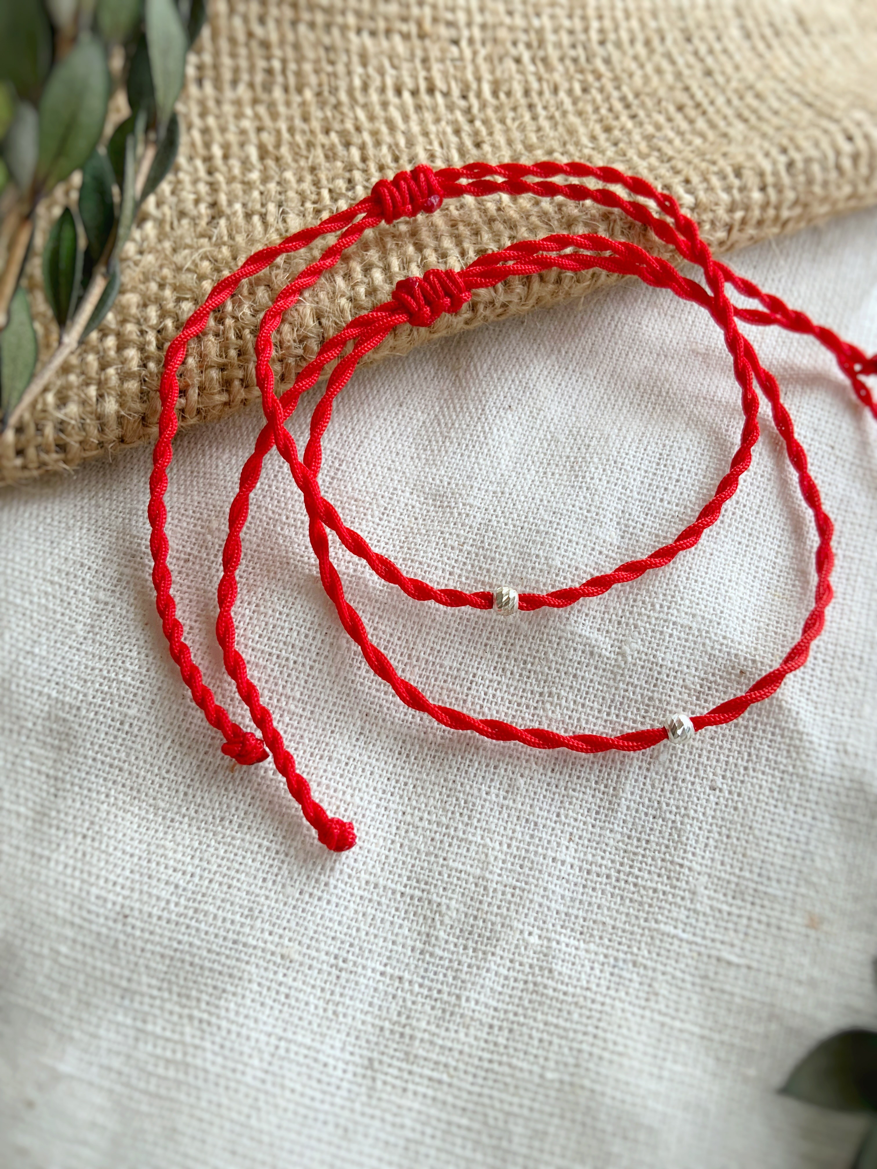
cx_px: 438
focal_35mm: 29
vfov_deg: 61.7
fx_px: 980
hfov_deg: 48.2
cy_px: 584
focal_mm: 3
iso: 32
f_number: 1.8
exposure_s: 1/122
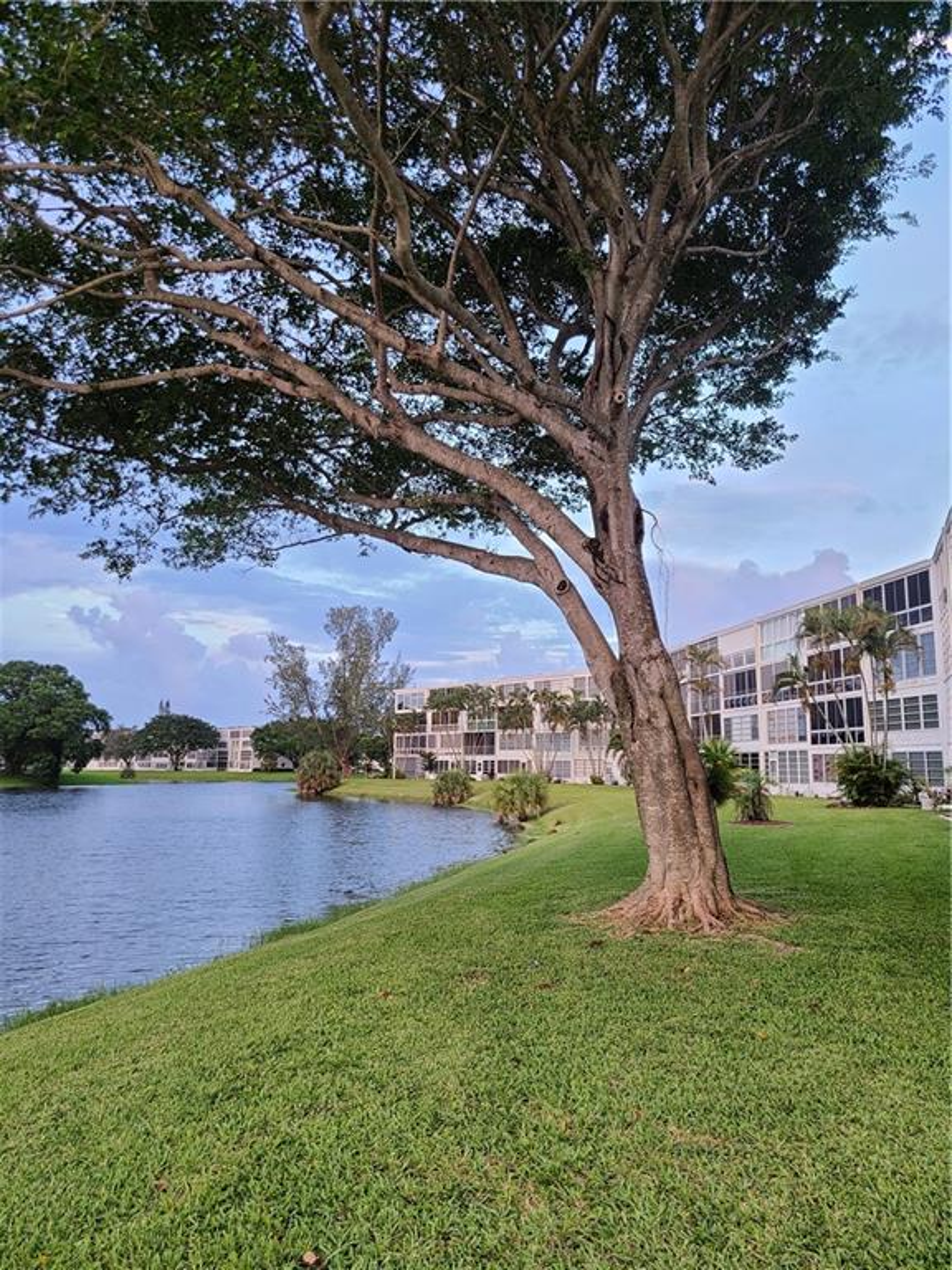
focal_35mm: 26
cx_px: 476
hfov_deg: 53.1
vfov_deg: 67.3
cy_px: 635
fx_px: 953
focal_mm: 5.4
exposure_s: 1/59
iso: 50
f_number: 1.8
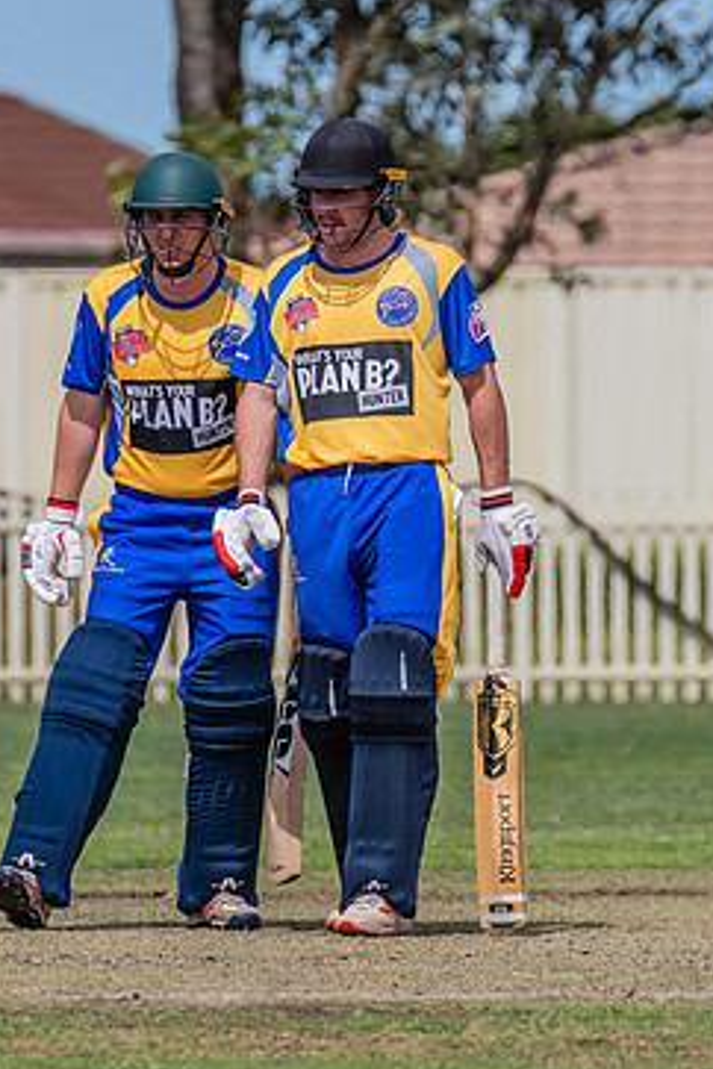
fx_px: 27151
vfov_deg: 2.3
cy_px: 543
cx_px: 198
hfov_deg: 1.5
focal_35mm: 914
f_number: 9
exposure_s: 1/2500
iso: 800
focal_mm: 500
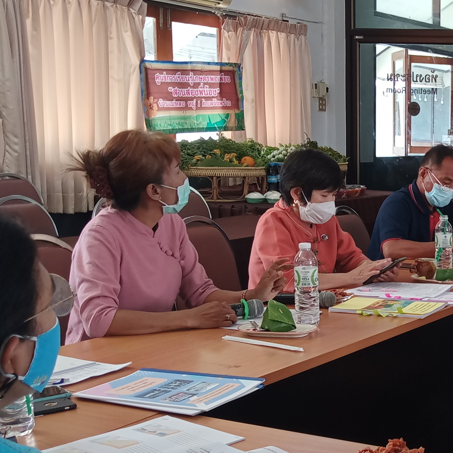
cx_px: 553
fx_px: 948
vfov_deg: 26.8
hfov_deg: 24.2
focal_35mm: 64
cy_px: 272
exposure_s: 1/30
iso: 233
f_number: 1.8
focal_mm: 4.05
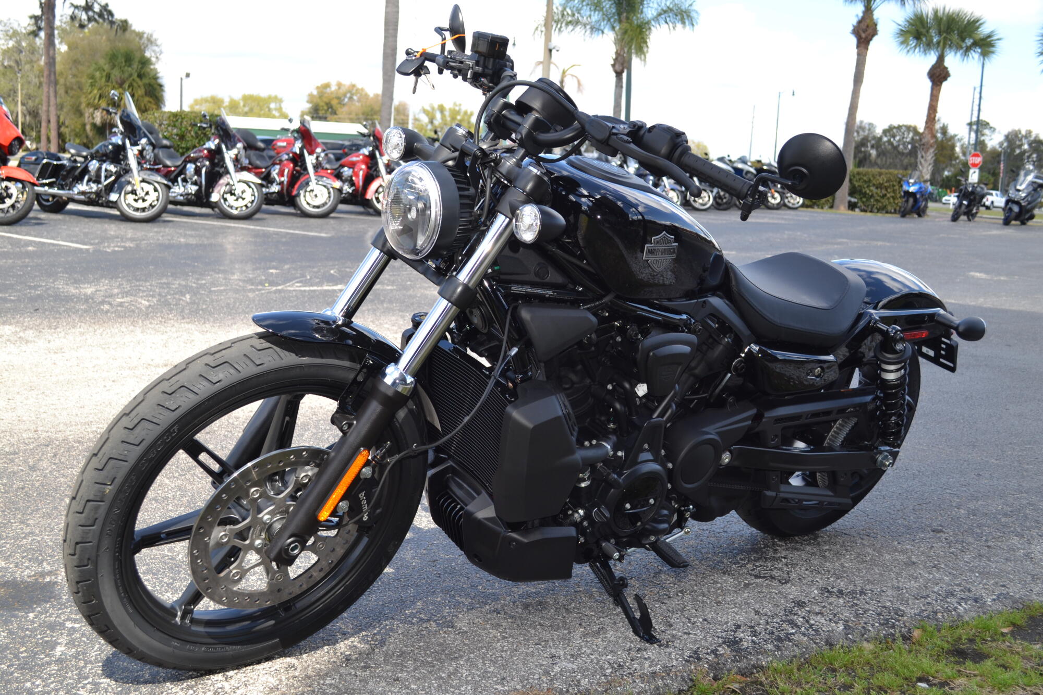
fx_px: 1130
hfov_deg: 49.6
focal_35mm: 39
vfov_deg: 34.2
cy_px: 348
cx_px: 522
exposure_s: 1/200
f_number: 5.6
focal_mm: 26
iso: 100
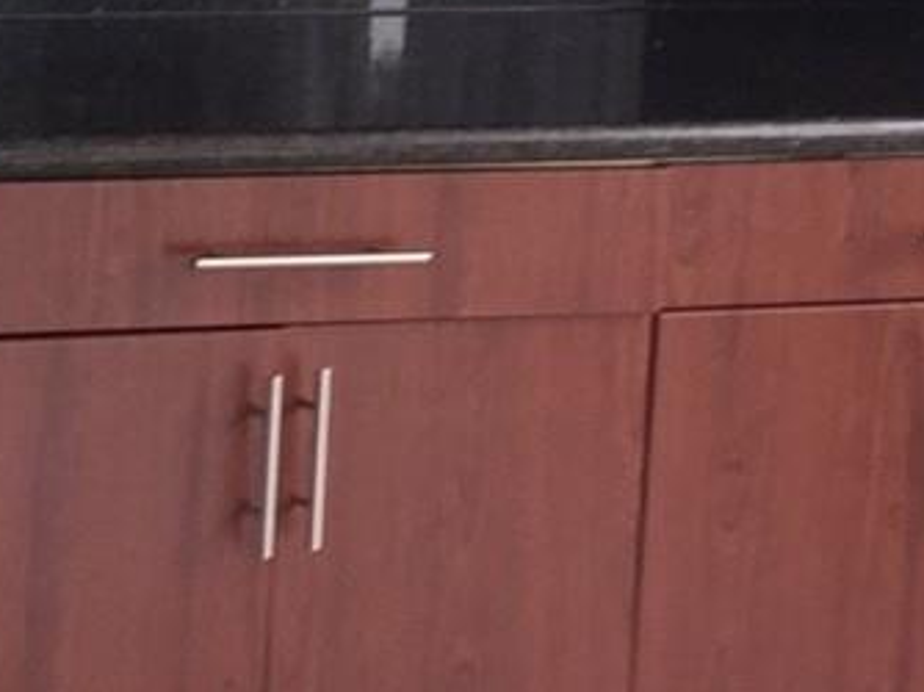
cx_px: -617
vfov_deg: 10.4
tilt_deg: -6.5
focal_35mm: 139
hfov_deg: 13.1
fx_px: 3708
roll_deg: -2.5
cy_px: -233
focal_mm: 4.15
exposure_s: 1/30
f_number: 2.2
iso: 32
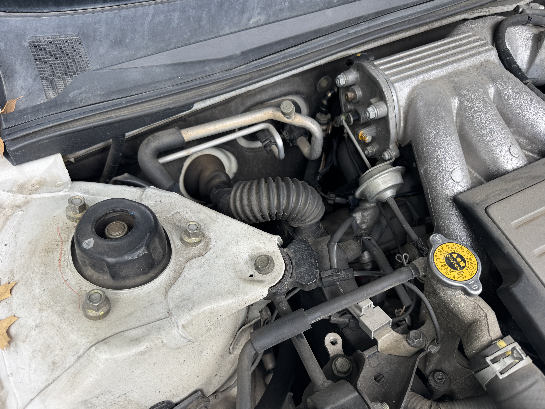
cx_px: 283
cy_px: 209
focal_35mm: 25
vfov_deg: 54.9
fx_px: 394
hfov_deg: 69.4
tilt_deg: -52.1
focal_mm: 6.76
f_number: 1.78
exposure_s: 1/464
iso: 80
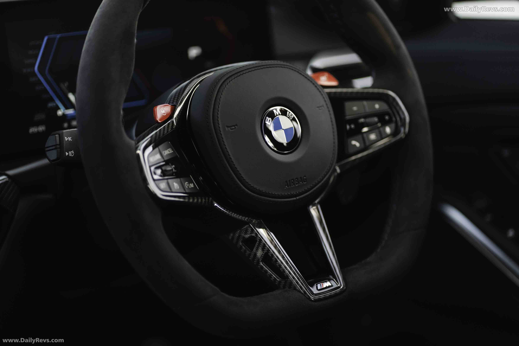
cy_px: 173
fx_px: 1225
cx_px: 260
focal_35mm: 85
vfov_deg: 16.1
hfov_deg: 23.9
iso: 800
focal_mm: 85
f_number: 1.8
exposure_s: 1/800
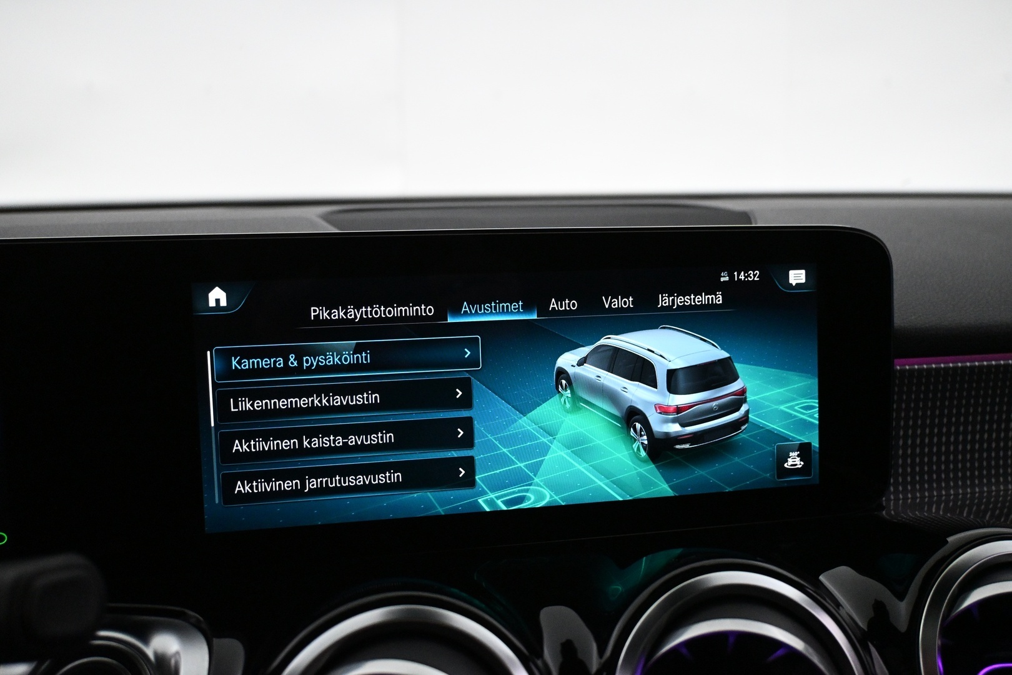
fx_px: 822
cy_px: 338
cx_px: 506
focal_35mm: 29
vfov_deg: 44.6
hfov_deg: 63.2
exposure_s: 1/200
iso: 4000
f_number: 3.8
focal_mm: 19.5
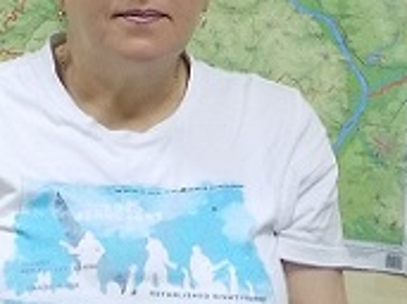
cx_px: 134
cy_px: 38
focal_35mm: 178
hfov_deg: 11.1
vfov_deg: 8.3
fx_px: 2091
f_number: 3.5
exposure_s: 1/25
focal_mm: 6.6
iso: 400
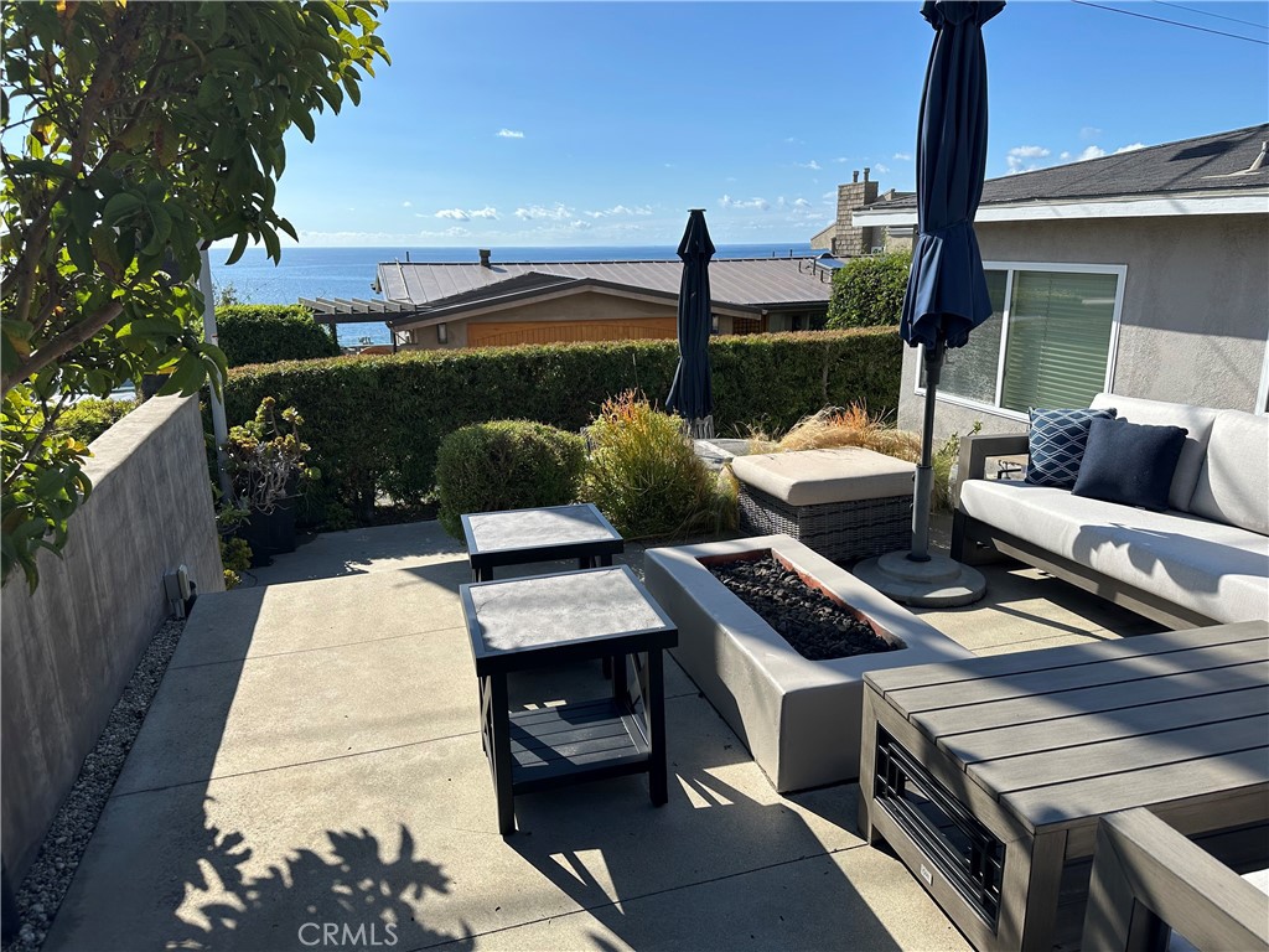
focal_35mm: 24
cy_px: 476
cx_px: 634
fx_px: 880
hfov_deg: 71.6
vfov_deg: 56.8
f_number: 1.78
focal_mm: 6.86
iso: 80
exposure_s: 1/4545
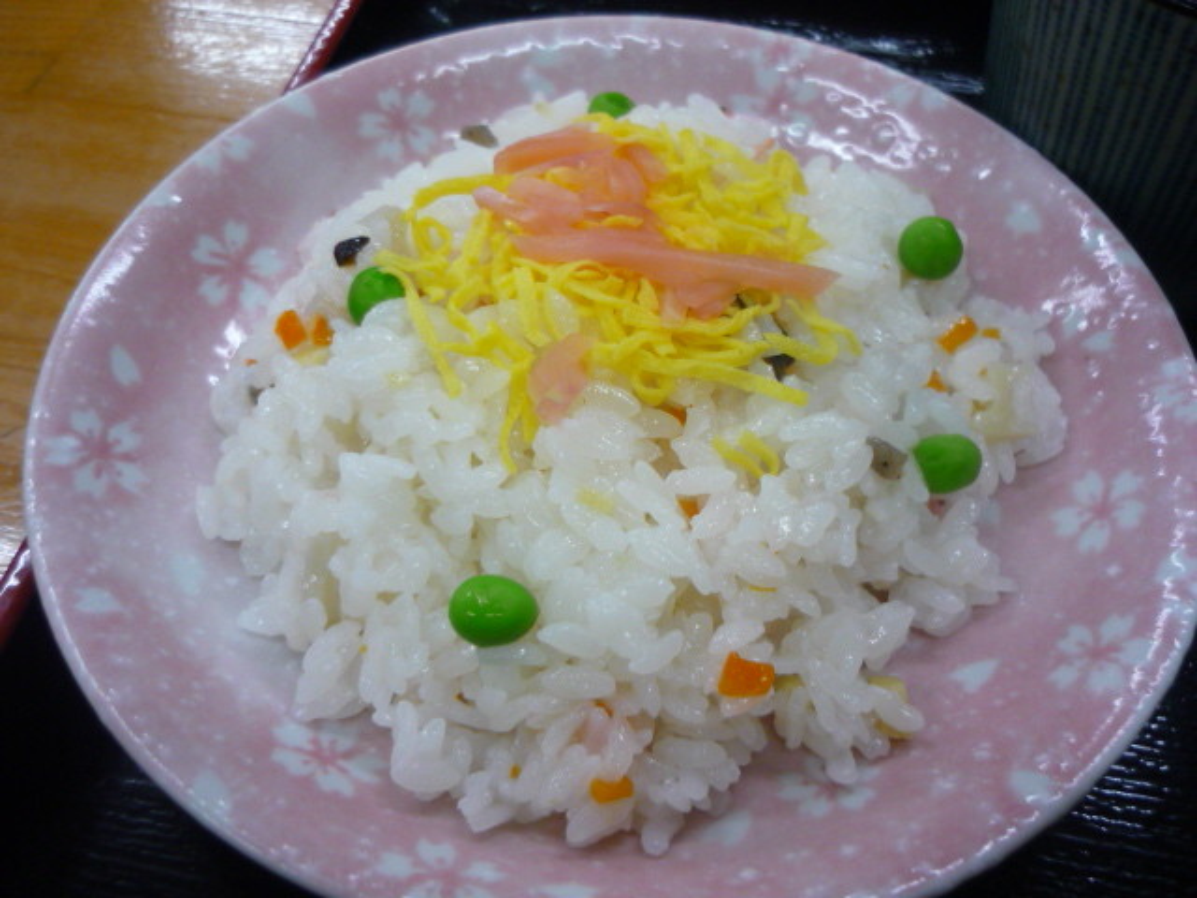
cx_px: 598
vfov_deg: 42.9
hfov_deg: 55.4
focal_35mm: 33
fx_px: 1141
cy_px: 449
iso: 250
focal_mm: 5.5
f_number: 2.8
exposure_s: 1/30
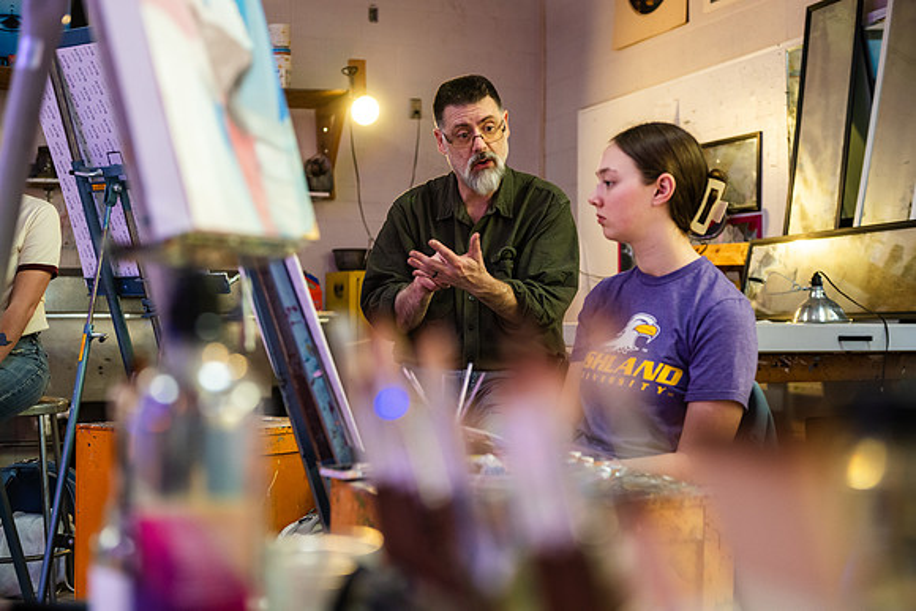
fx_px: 1323
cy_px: 306
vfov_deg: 26.0
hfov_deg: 38.2
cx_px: 458
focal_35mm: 52
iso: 1250
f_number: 3.2
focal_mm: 52
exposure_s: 1/80
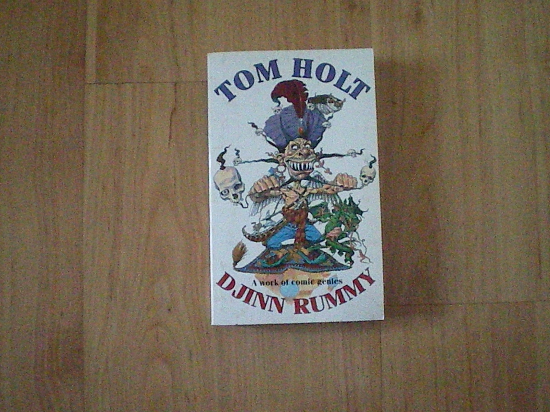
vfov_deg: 37.7
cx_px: 275
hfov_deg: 49.0
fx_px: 604
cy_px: 206
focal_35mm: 38
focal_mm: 6.3
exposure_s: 1/50
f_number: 3.1
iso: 3015
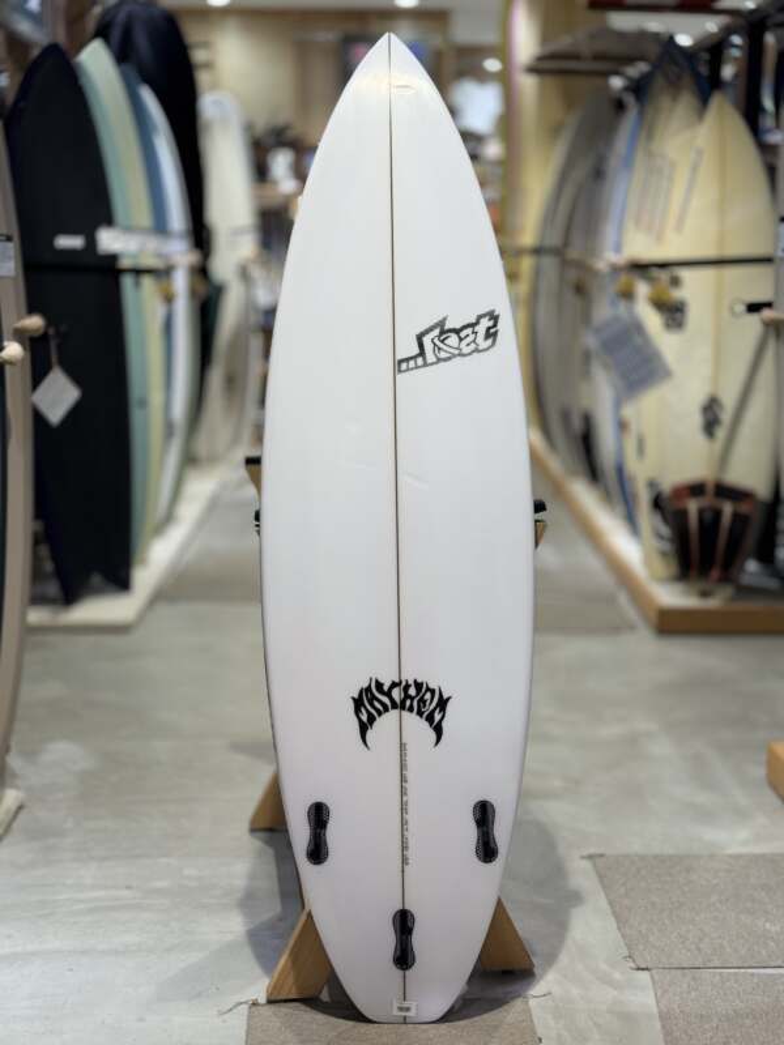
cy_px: 522
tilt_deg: -11.2
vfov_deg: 39.7
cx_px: 392
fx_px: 1450
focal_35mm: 48
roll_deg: -0.4
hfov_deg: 30.3
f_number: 1.78
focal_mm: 6.76
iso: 50
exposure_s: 1/100
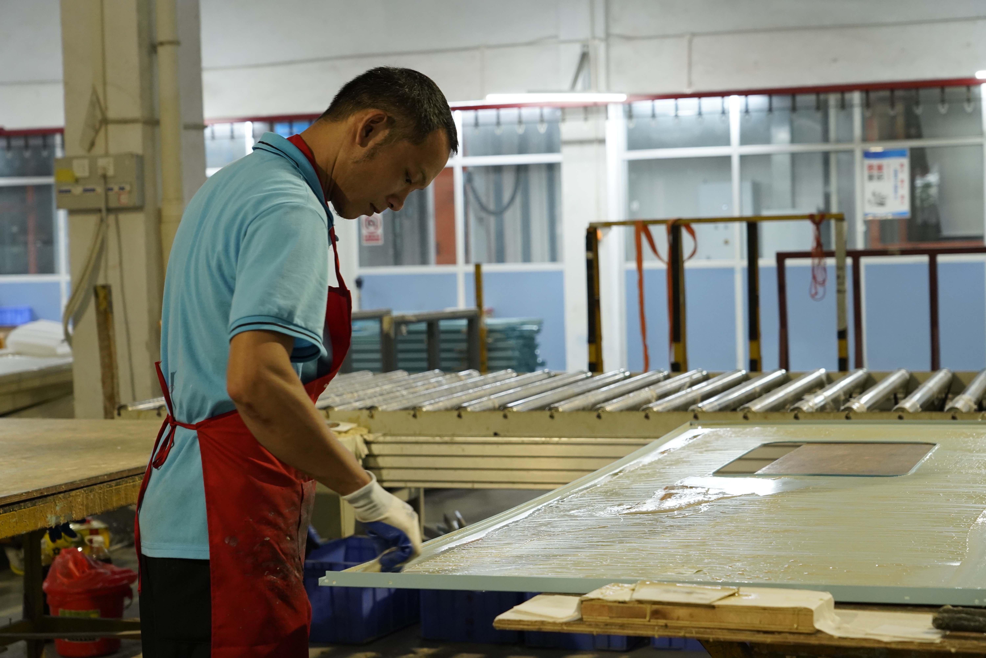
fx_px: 1780
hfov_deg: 31.0
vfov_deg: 20.9
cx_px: 493
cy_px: 329
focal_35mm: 65
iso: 4000
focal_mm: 65
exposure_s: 1/100
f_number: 5.6
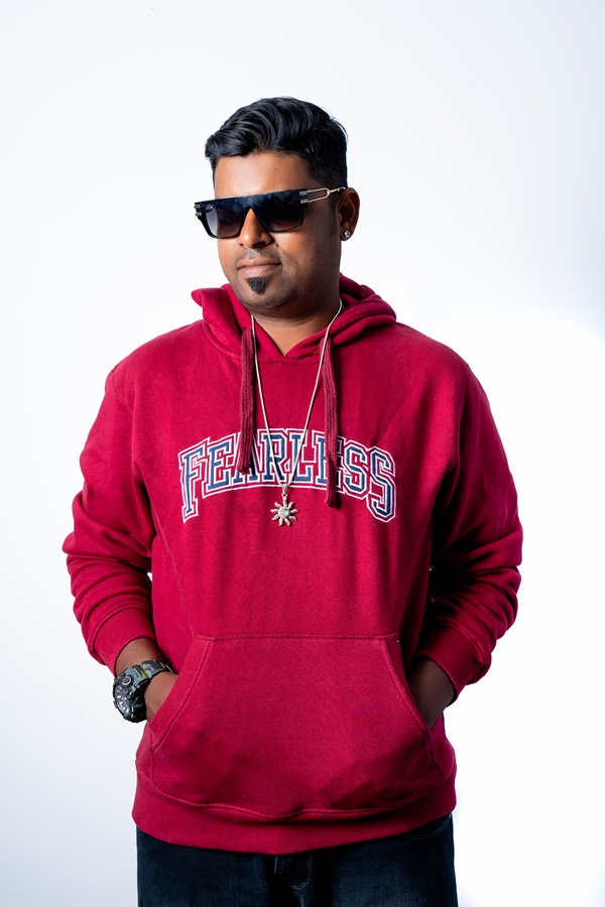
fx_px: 1210
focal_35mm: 48
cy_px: 454
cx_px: 302
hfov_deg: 28.1
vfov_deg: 41.1
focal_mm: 48
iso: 50
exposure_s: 1/160
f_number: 6.3
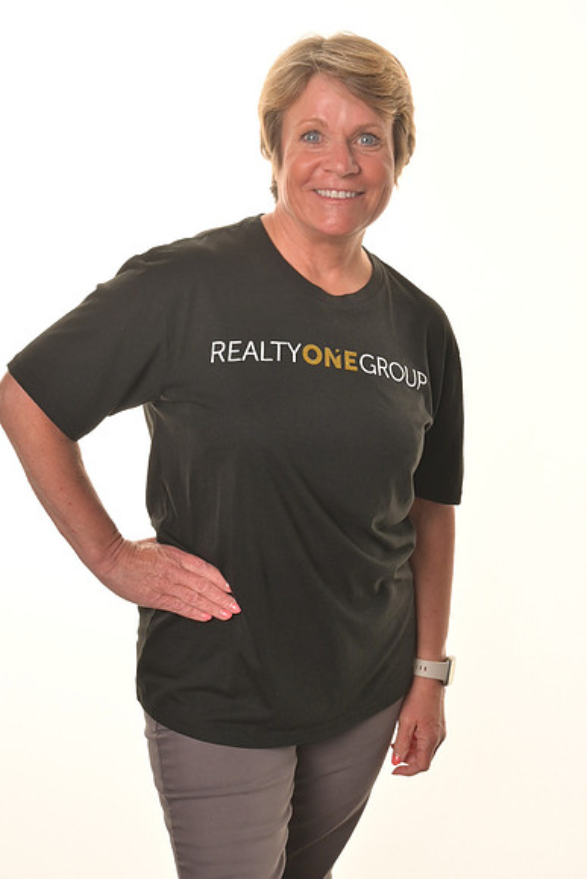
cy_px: 440
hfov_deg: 17.3
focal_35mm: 79
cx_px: 294
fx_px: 1931
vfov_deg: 25.7
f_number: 11
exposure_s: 1/160
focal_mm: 53
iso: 200
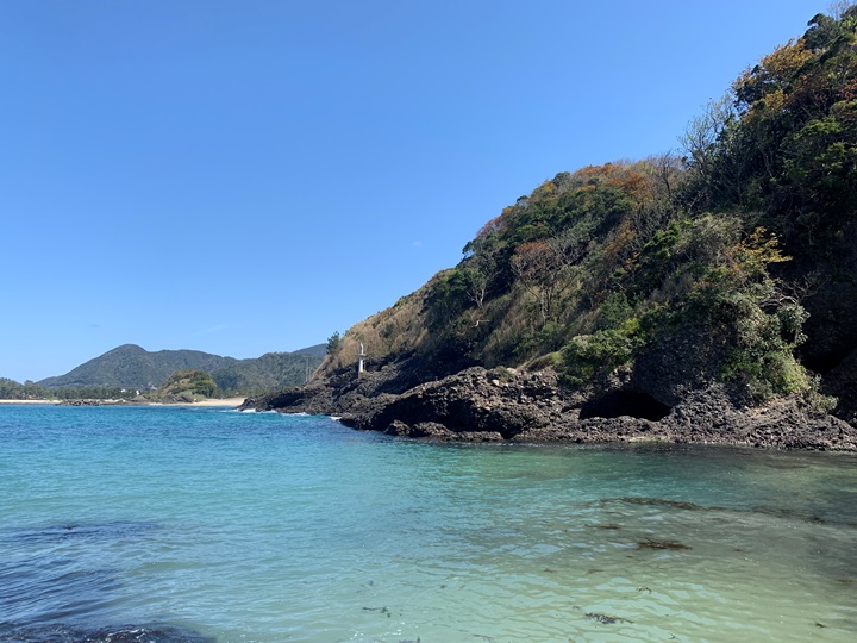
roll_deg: -0.2
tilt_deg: +8.0
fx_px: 644
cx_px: 428
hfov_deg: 67.3
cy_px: 322
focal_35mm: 26
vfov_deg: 53.1
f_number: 1.8
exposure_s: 1/1689
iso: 25
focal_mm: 4.25
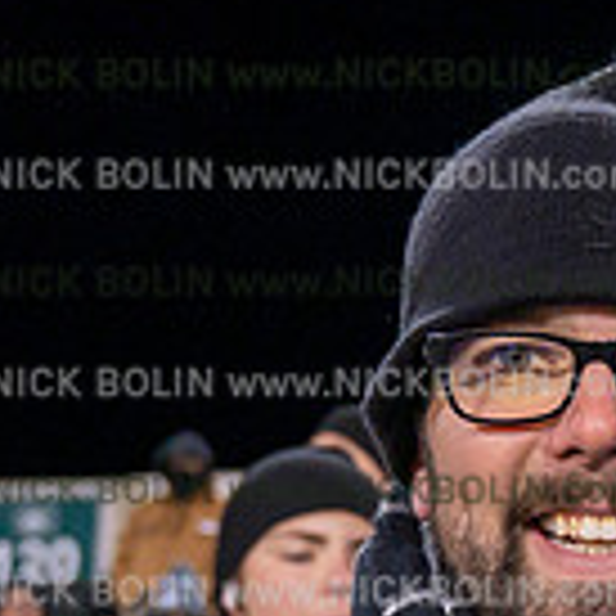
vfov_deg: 15.4
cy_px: 800
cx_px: 1003
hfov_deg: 14.7
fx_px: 2174
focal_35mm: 108
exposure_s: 1/640
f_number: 4.5
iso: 5000
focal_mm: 30
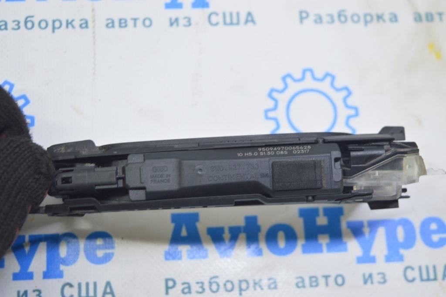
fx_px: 743
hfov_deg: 33.4
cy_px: 148
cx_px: 223
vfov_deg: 22.6
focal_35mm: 60
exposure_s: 1/20
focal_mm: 40
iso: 400
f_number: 5.6
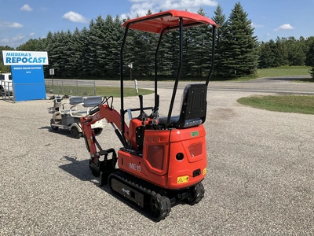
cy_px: 118
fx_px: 263
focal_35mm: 29
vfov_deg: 48.2
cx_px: 157
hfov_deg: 61.7
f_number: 1.8
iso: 25
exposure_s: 1/1848
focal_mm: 3
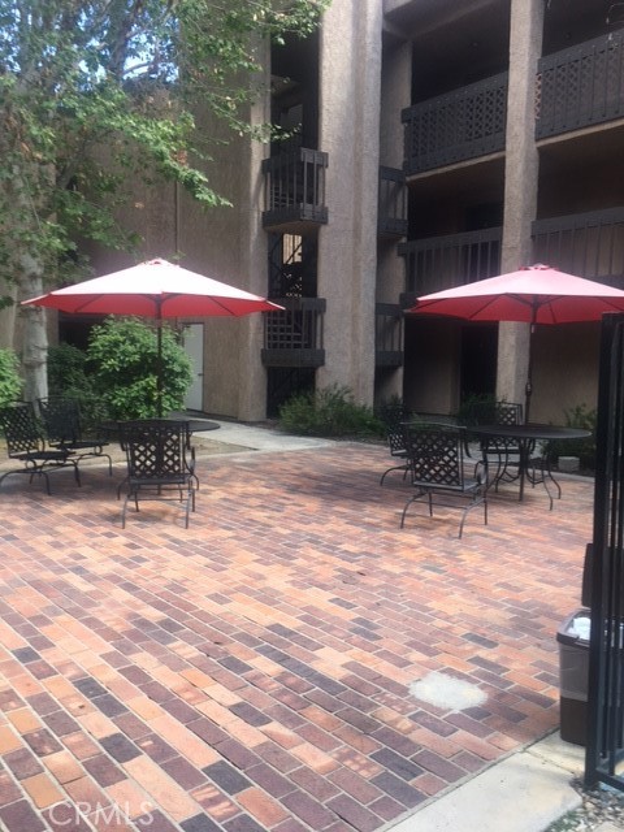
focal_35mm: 29
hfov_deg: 48.2
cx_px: 312
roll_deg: +0.2
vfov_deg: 61.7
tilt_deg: -3.5
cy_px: 416
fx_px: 697
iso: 25
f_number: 2.2
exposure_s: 1/177
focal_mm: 4.15
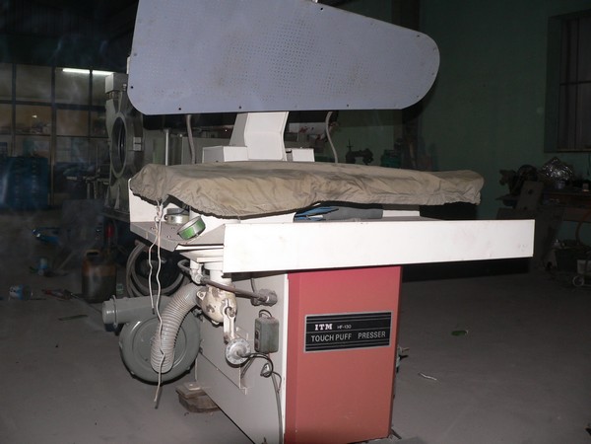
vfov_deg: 39.7
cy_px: 222
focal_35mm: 36
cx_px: 296
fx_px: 615
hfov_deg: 51.4
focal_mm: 6
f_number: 2.8
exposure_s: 1/60
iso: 100
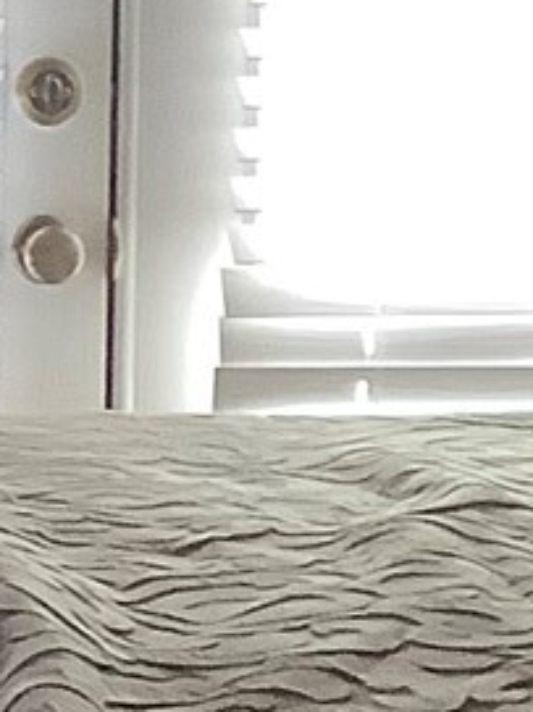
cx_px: -305
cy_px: 300
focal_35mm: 234
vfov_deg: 8.5
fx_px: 4808
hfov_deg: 6.3
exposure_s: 1/60
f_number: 2.4
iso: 320
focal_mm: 3.3
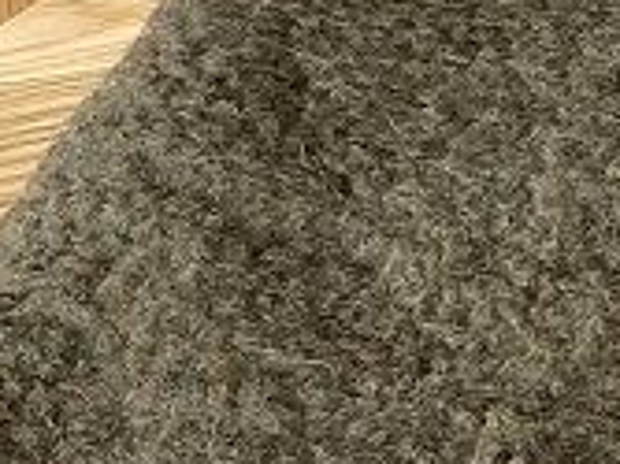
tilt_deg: -39.4
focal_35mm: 187
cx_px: 1827
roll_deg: +1.2
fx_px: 3347
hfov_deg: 8.8
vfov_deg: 7.9
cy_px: 111
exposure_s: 1/121
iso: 50
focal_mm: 4.25
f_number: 1.8
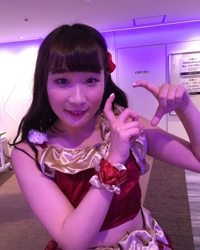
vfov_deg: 57.2
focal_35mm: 31
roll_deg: +4.0
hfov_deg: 47.1
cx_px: 98
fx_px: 229
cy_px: 123
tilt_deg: -11.1
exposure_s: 1/30
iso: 80
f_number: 2.2
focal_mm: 4.15
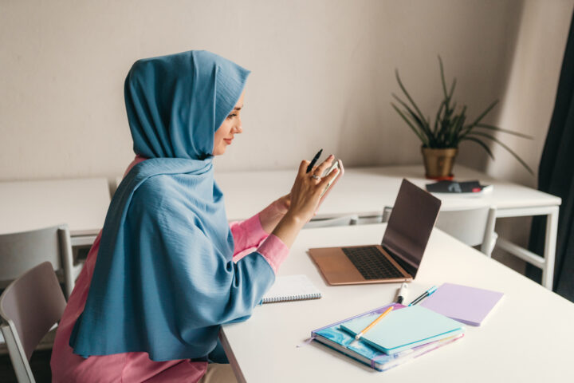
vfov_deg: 29.9
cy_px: 192
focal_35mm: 45
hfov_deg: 43.6
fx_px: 717
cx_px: 287
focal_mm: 45
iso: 1000
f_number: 2.8
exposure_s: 1/100
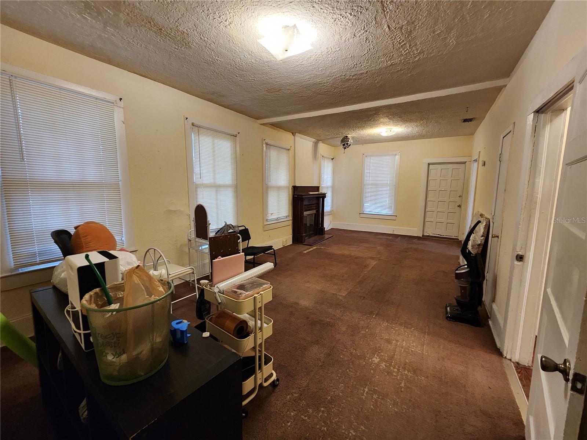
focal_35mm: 13
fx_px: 220
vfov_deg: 89.9
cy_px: 220
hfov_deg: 106.2
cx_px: 294
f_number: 2.2
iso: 400
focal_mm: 2.2
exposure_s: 1/30
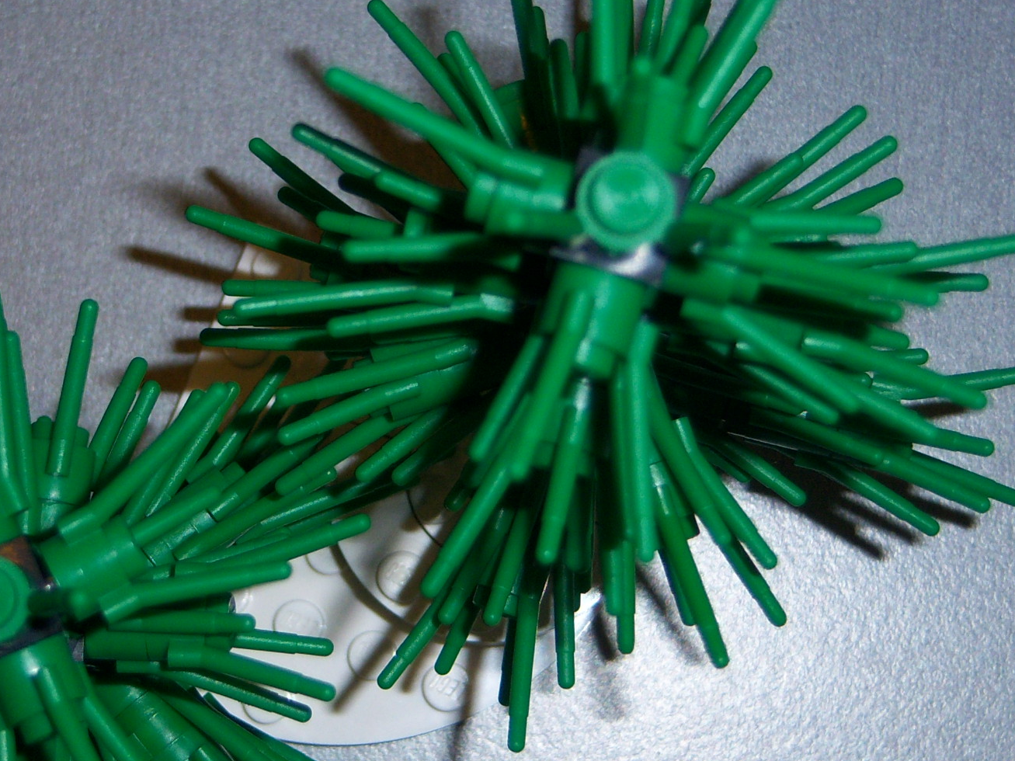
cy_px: 394
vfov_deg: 15.4
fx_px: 2815
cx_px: 405
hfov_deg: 20.4
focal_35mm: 96
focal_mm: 10.3
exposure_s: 1/60
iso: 80
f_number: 3.4
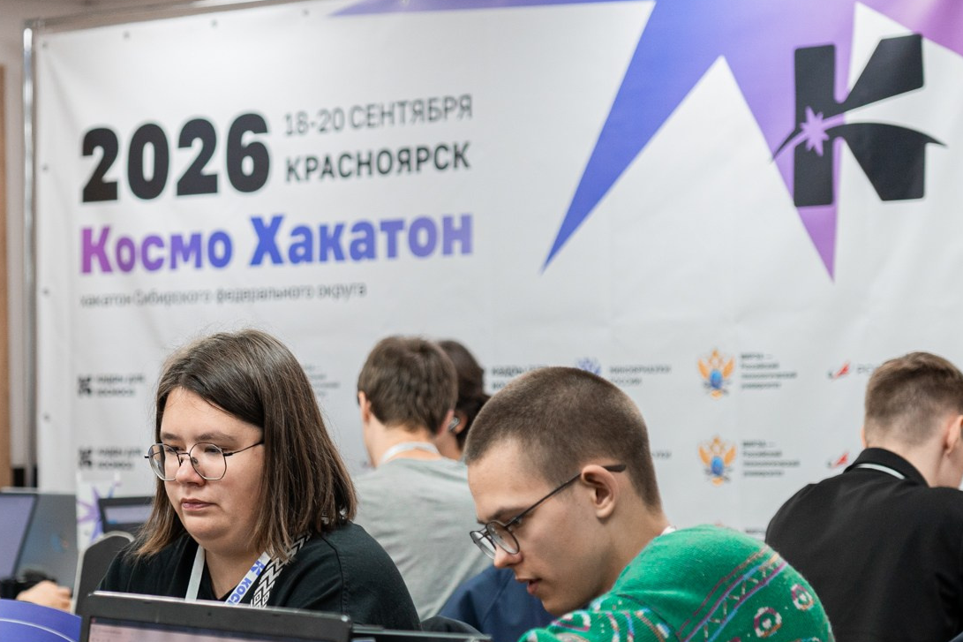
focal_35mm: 126
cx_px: 194
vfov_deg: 10.9
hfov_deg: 16.2
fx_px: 3370
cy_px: 448
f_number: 2.8
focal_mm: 60.1
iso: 640
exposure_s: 1/125
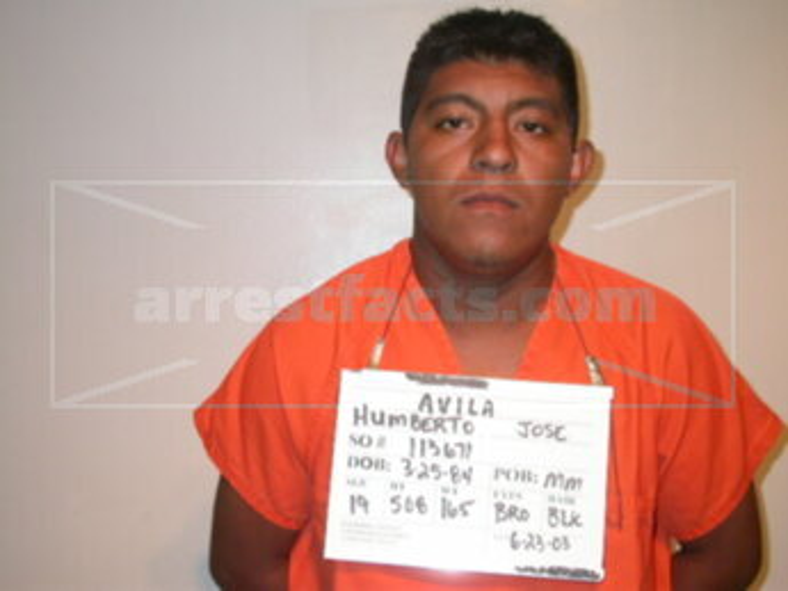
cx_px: 394
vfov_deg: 30.9
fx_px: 1070
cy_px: 296
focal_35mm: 47
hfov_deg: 40.4
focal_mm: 9.8
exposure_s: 1/53
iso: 100
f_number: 3.2
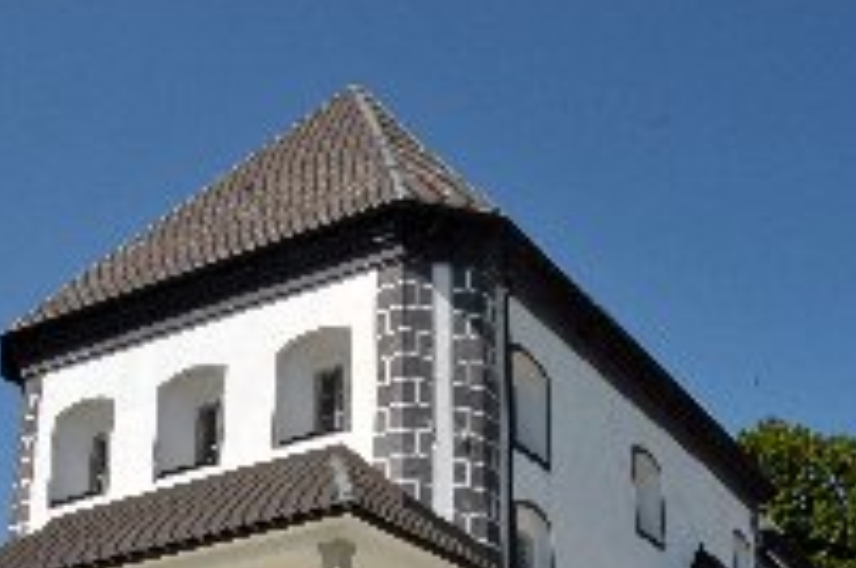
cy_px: 504
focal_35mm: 53
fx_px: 1258
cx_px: 532
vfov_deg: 24.7
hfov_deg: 37.4
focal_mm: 16
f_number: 10
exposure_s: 1/400
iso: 250
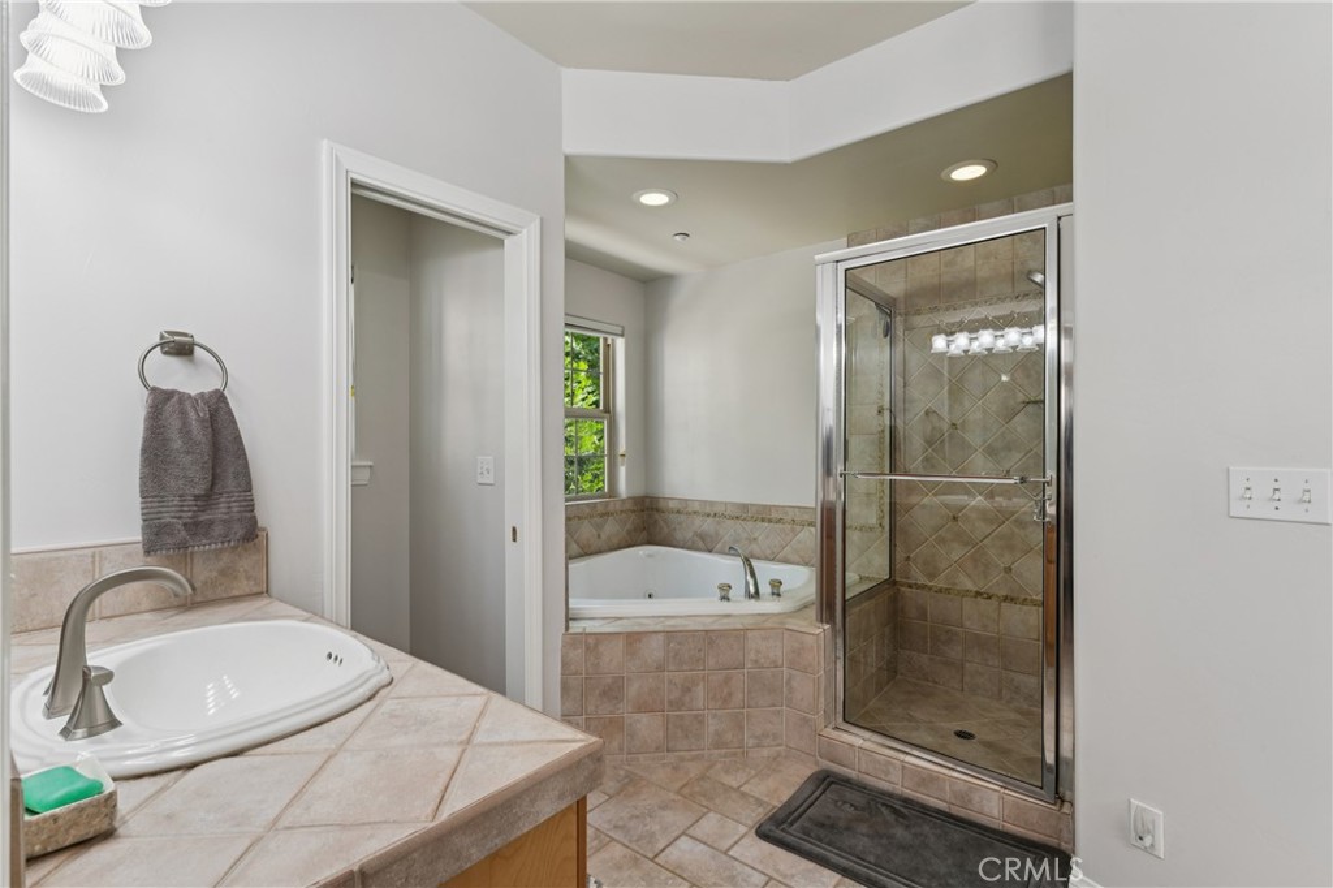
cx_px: 666
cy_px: 444
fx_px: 607
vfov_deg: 72.4
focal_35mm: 16
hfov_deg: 95.3
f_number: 13
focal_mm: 16.4
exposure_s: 1/2
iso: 100
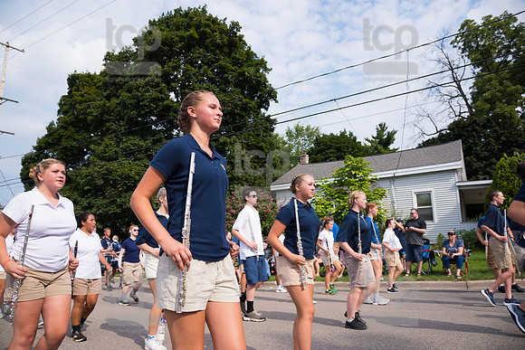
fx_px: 350
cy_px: 175
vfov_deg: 53.2
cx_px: 262
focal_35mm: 24
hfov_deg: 73.7
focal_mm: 24
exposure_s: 1/500
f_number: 6.3
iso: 200
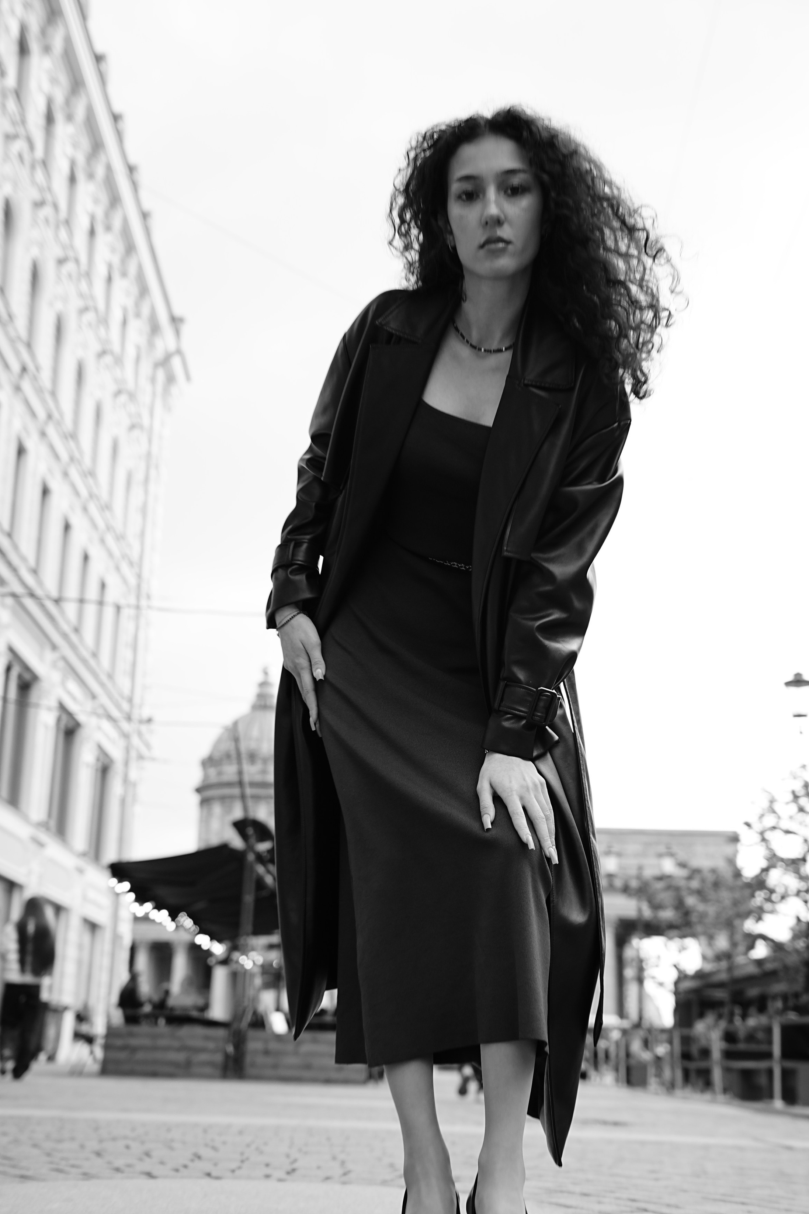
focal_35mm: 43
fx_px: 1443
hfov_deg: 31.3
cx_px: 439
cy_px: 692
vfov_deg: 45.5
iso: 320
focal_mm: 36.7
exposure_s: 1/125
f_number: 3.2
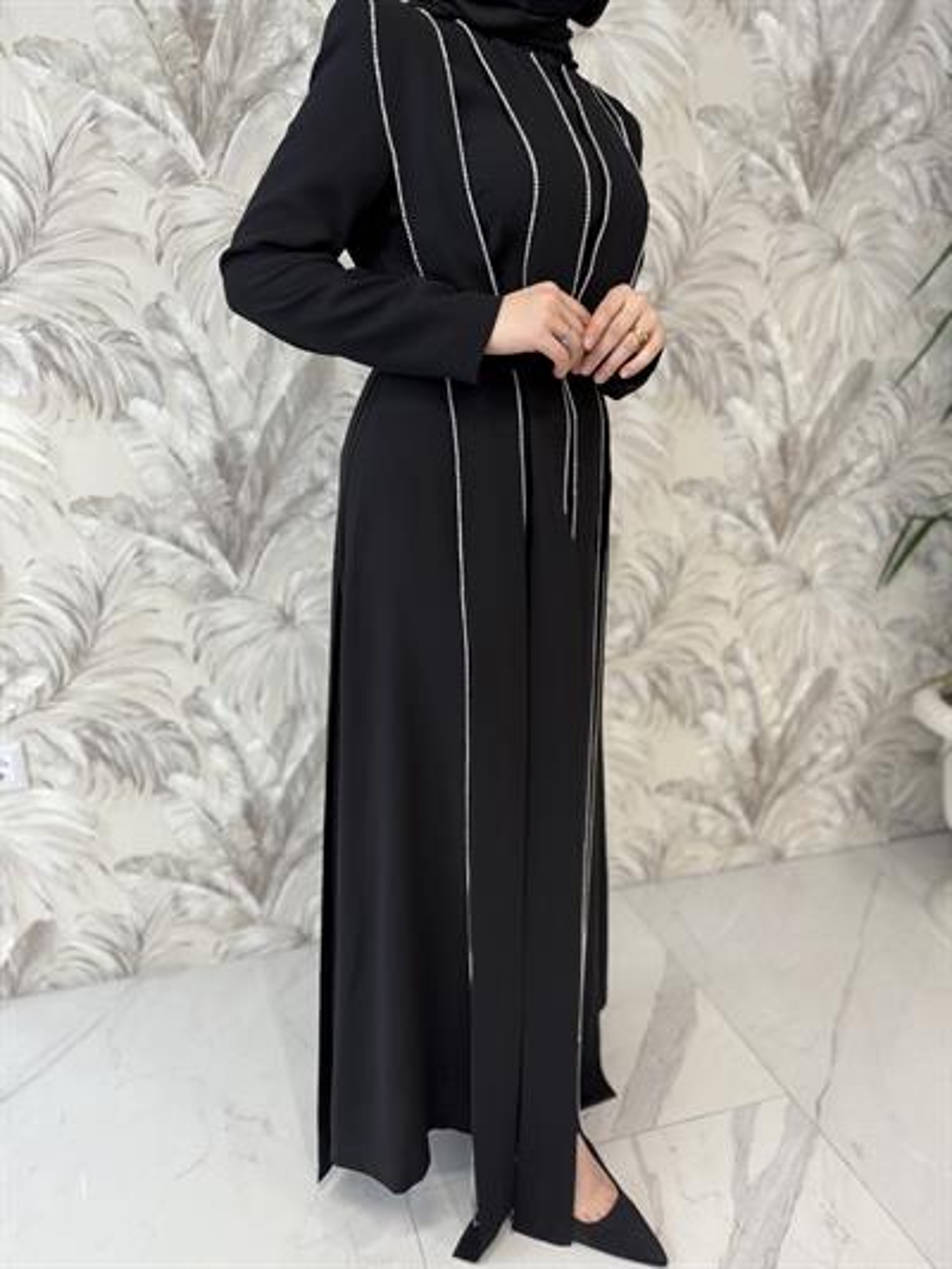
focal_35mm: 24
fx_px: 880
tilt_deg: -15.8
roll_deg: -0.4
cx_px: 476
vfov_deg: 71.6
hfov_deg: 56.8
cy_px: 634
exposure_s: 1/50
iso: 160
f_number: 1.78
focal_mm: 6.76
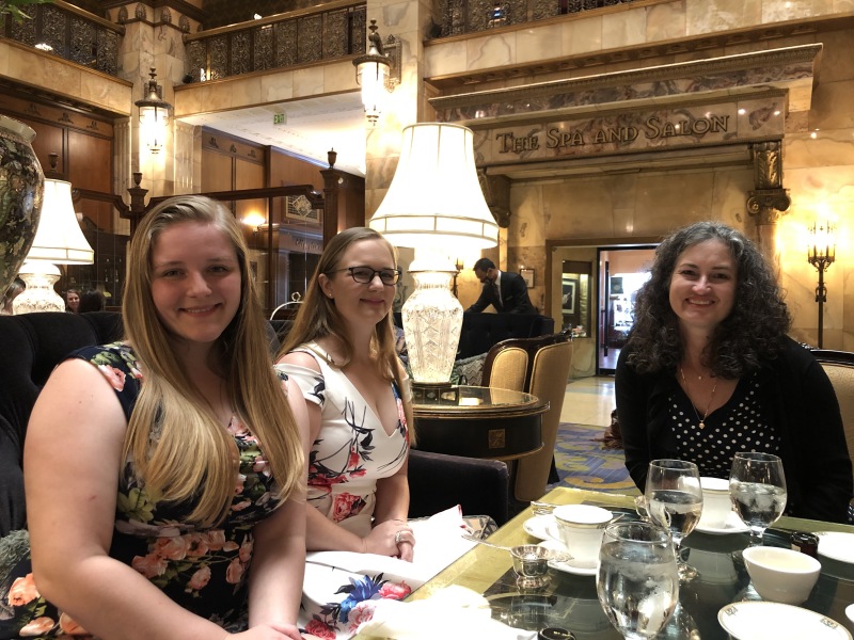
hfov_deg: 63.4
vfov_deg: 49.7
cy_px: 320
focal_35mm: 28
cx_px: 427
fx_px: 691
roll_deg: -1.2
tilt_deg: -1.1
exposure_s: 1/7
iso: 80
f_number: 1.8
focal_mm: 3.99
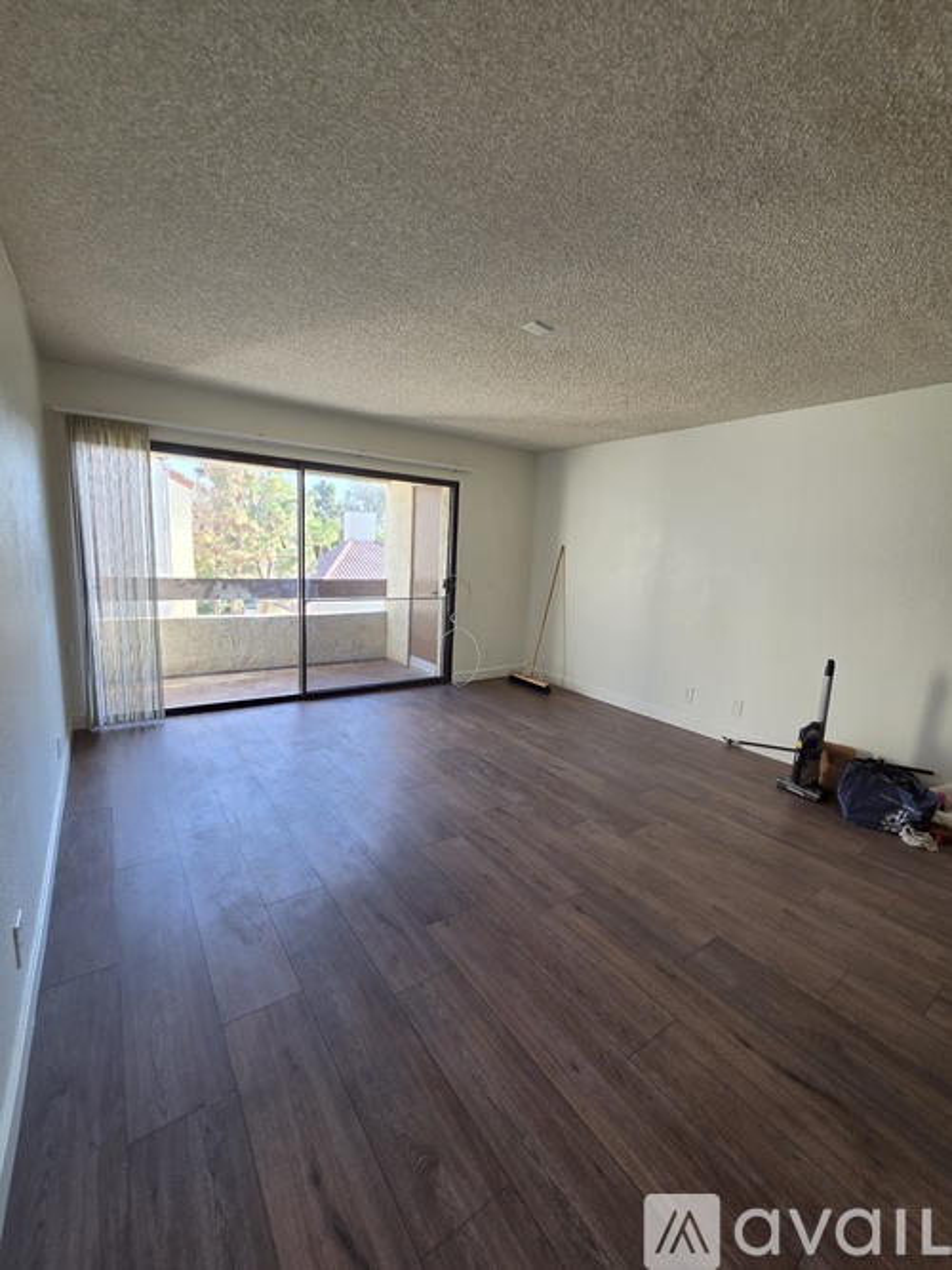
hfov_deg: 89.9
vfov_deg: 106.2
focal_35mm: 13
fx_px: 477
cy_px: 635
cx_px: 476
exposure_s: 1/120
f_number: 2.2
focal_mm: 2.2
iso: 160
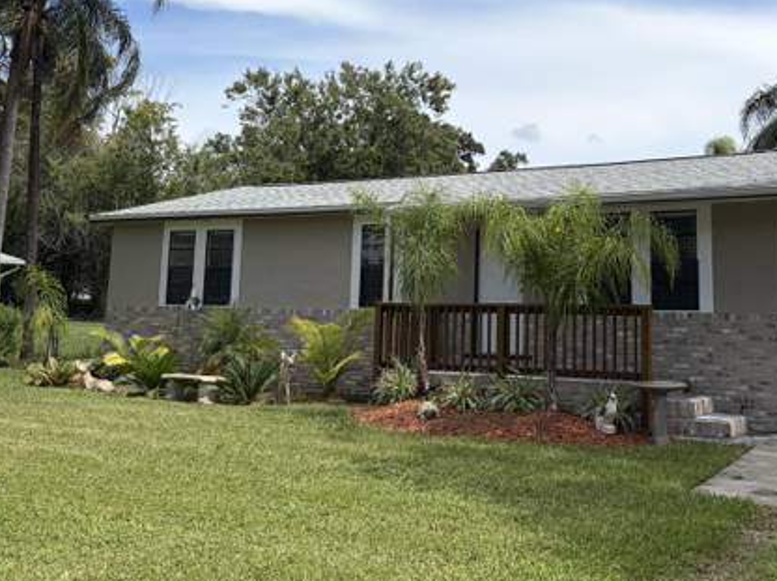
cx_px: 487
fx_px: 897
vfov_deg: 35.6
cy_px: 205
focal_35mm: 40
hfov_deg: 46.4
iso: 64
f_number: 1.6
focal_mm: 5.96
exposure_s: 1/5348
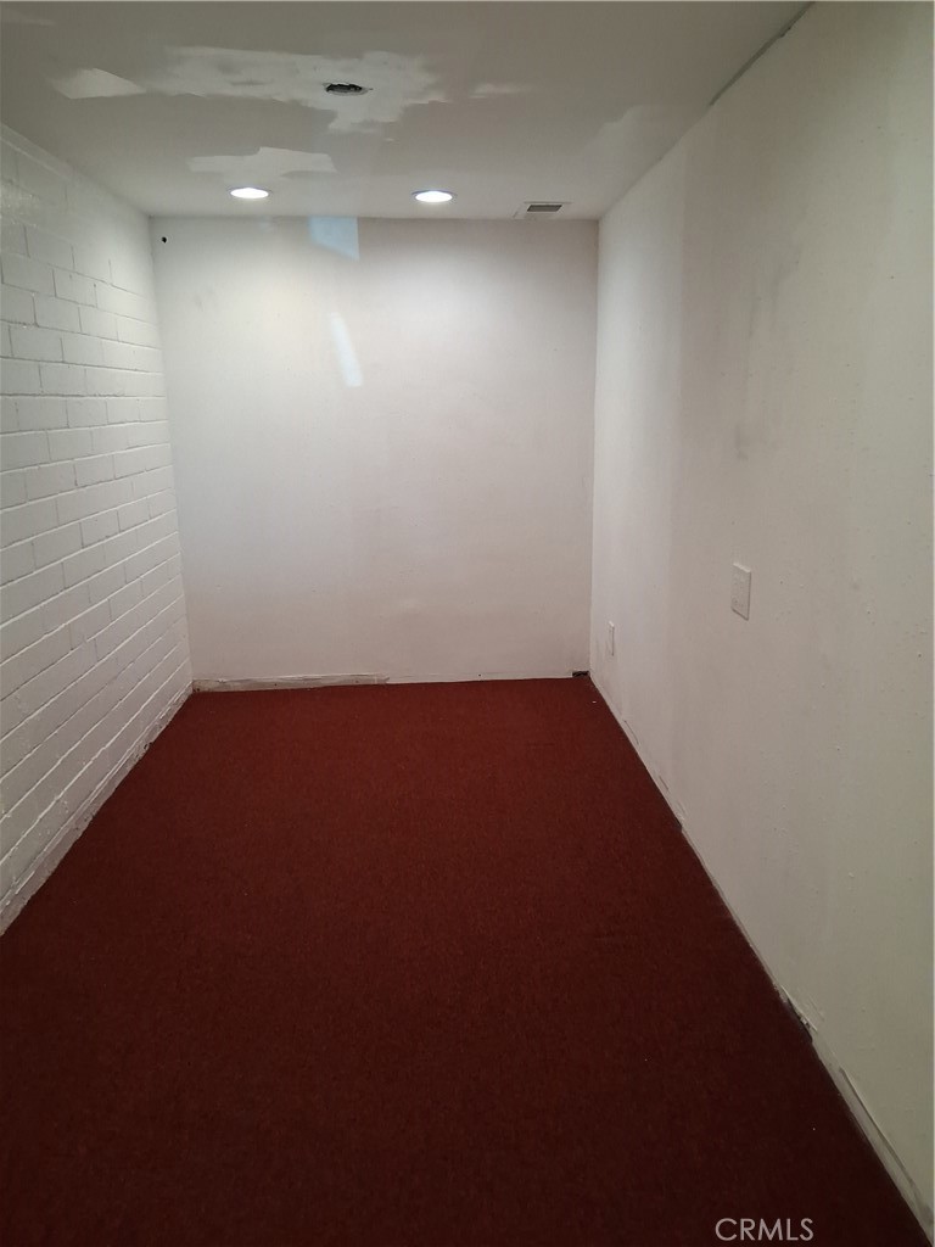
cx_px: 468
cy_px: 624
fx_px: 936
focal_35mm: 26
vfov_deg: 67.3
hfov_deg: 53.1
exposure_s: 1/120
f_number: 1.8
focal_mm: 3.98
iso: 400
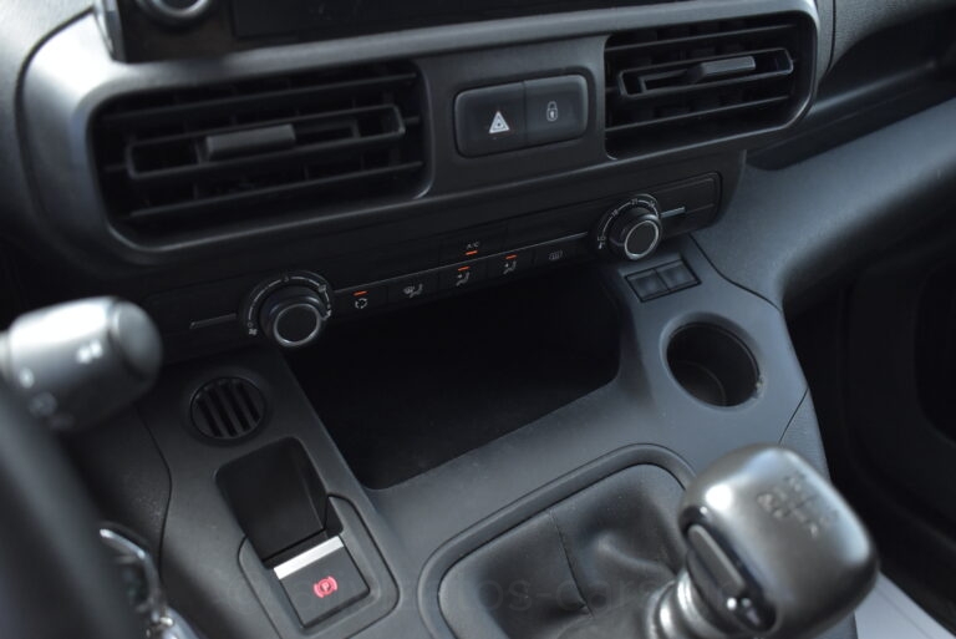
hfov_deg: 59.5
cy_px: 320
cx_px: 478
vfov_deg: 41.8
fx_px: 837
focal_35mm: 32
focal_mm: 21
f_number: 3.8
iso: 1600
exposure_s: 1/640
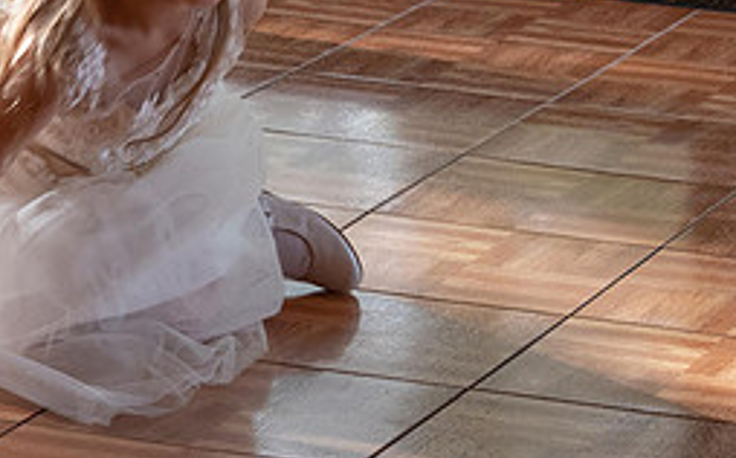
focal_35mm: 284
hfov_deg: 7.4
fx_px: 5689
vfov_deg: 4.6
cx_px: 104
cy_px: 140
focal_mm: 55
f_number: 5.6
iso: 400
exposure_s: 1/80
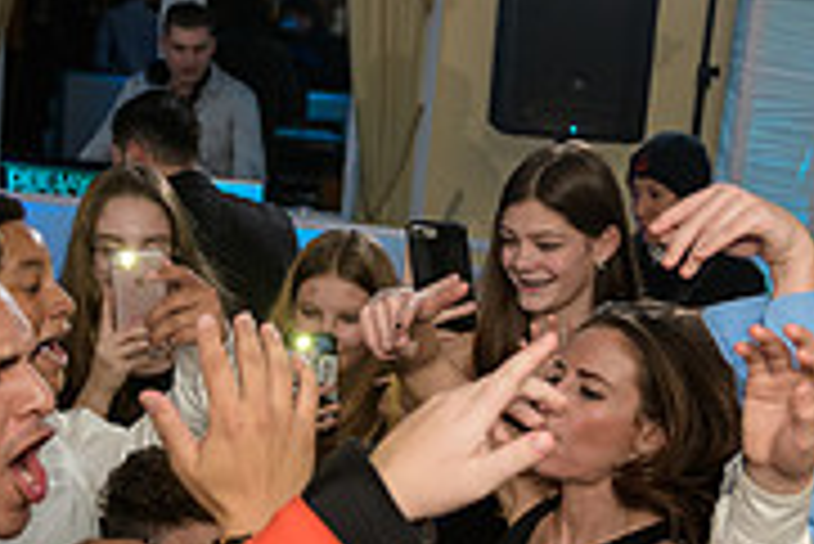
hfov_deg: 26.3
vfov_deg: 17.7
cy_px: 321
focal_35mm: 77
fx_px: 1742
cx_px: 441
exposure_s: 1/125
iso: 400
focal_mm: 24
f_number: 3.2
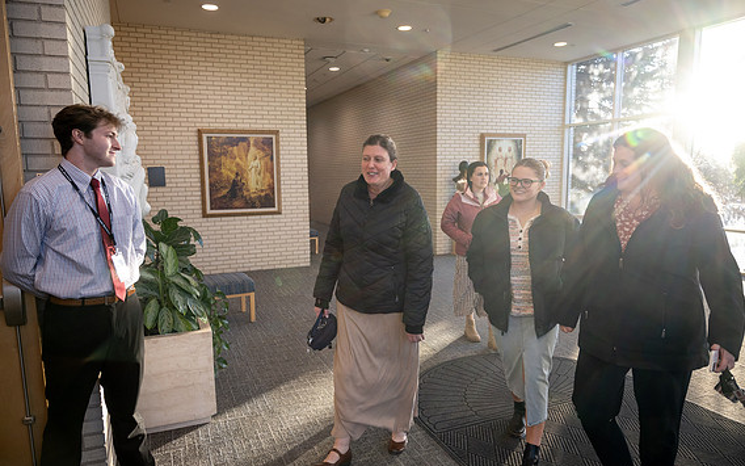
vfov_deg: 49.3
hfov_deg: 72.5
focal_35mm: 25
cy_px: 244
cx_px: 370
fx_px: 508
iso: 500
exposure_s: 1/200
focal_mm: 24
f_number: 4
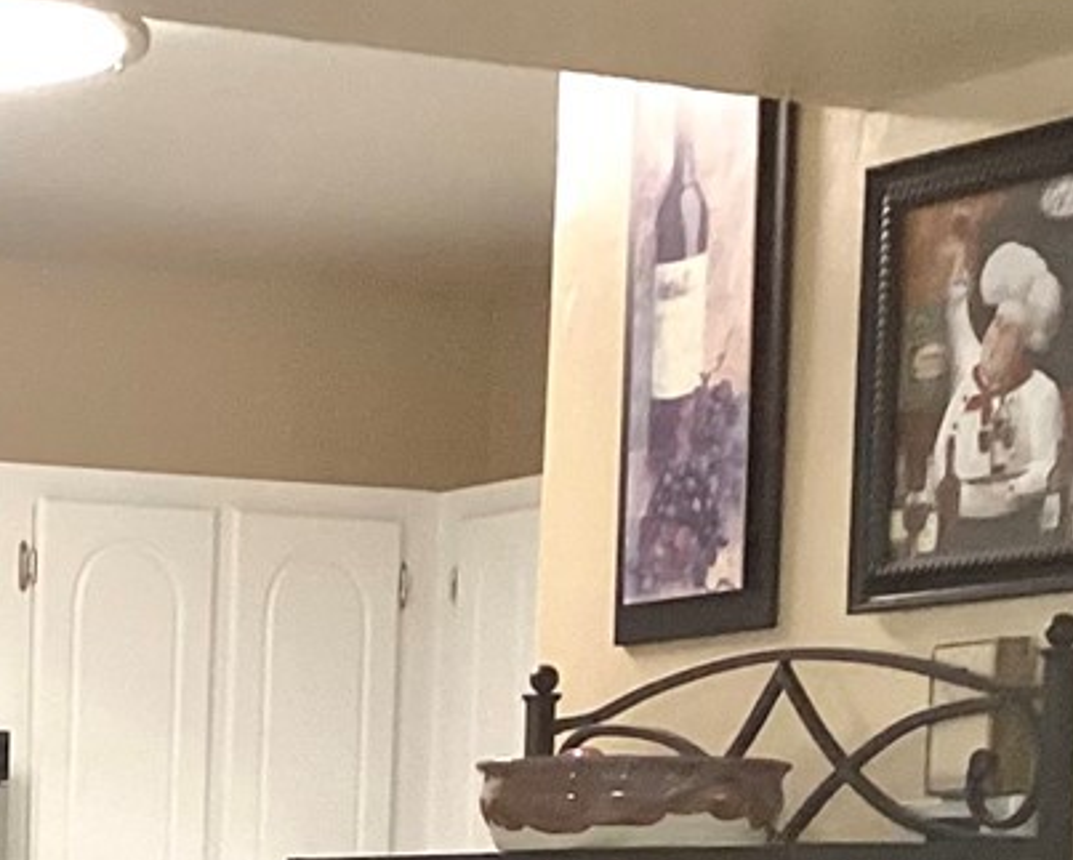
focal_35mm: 120
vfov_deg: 12.0
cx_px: -258
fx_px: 3814
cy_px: 1435
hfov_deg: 15.4
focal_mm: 3.3
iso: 200
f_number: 2.4
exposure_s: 1/60
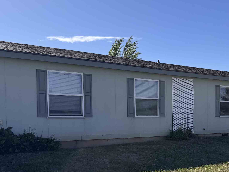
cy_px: 130
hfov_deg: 38.4
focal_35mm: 48
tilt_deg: -2.5
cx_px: 177
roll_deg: +0.2
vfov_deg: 29.8
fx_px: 318
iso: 80
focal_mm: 6.76
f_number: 1.78
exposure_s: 1/4049
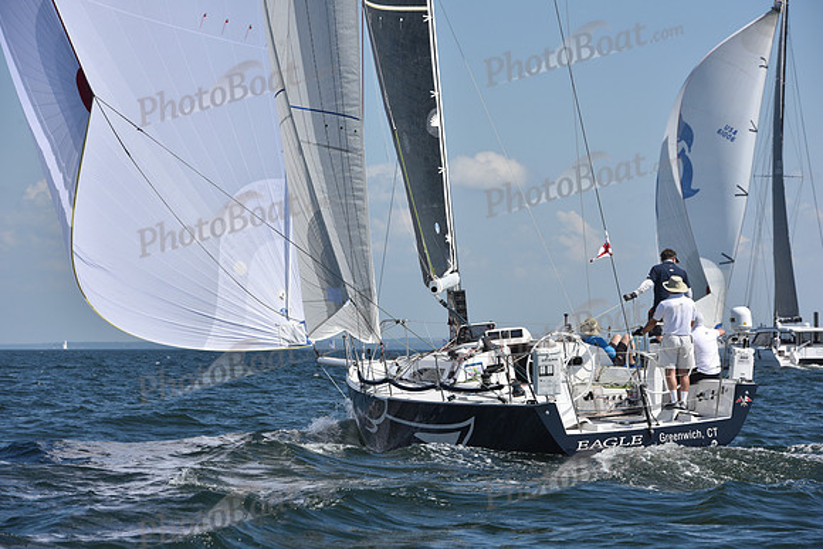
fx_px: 3773
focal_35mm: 165
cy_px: 274
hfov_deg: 12.4
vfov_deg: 8.3
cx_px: 412
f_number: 10
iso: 320
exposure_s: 1/1250
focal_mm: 165
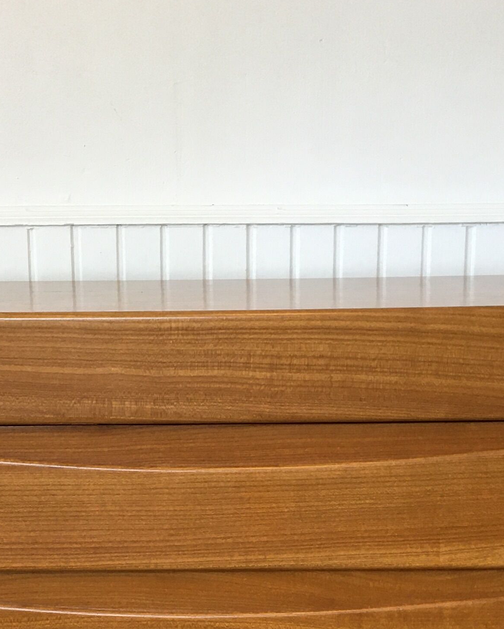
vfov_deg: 23.7
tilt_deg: -14.2
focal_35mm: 78
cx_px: 218
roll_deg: +0.1
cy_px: 584
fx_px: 1454
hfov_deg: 19.7
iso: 50
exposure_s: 1/33
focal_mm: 4.15
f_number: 2.2
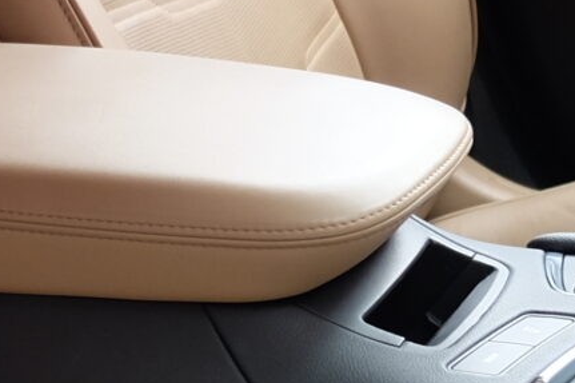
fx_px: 3033
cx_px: 72
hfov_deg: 10.8
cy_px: 440
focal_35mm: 190
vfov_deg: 7.2
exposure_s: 1/160
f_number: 3.2
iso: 400
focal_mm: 21.4
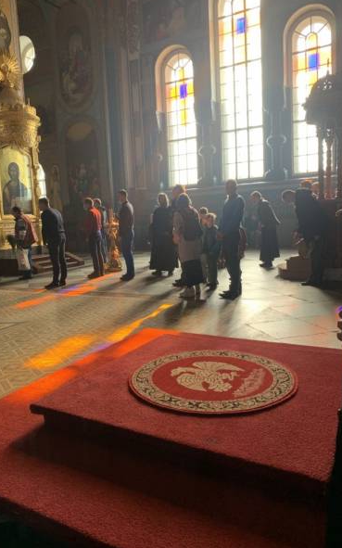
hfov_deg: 44.4
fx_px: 418
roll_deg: +3.4
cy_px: 271
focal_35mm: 28
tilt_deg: -6.1
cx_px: 144
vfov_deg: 66.5
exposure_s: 1/121
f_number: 1.8
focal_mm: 4.25
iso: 40
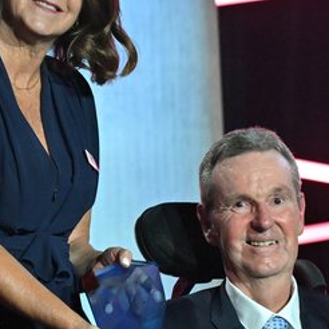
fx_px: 6011
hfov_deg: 3.1
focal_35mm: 559
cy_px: 211
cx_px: 250
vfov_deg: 3.1
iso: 4000
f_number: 4
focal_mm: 200
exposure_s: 1/320
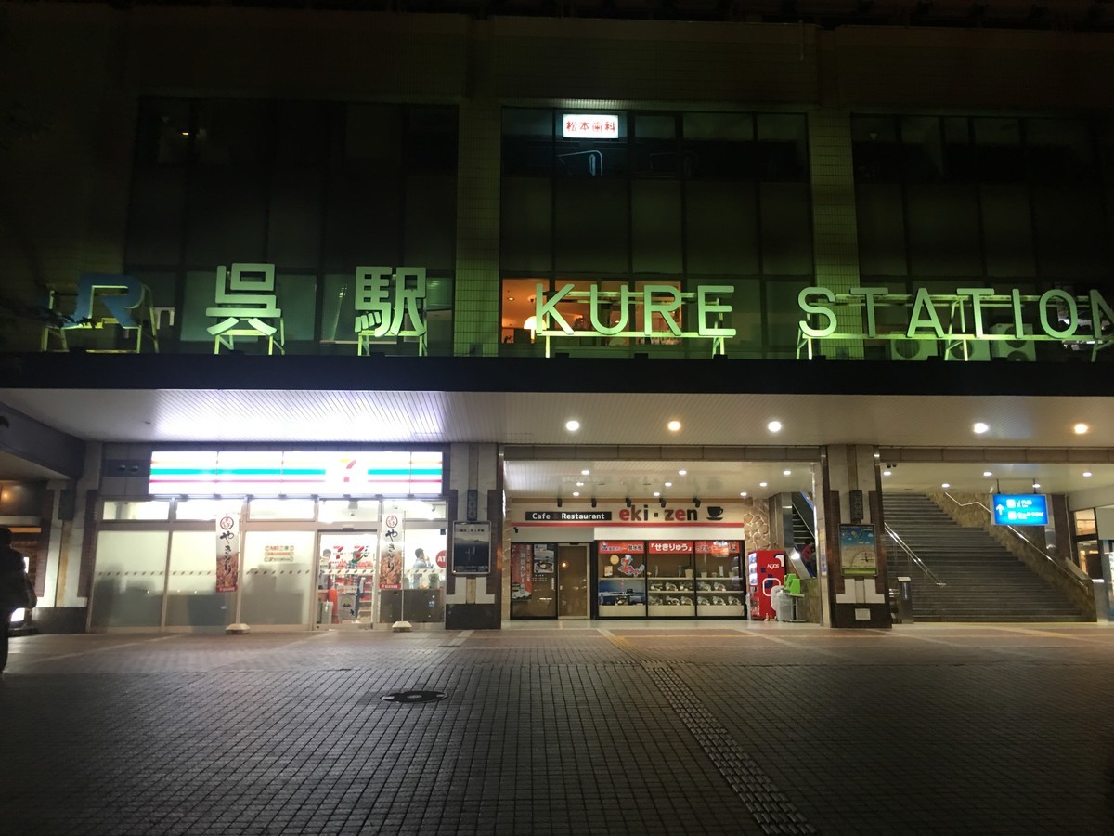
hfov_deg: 61.7
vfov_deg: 48.2
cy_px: 418
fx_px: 933
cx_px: 557
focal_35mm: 29
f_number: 2.2
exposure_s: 1/15
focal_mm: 4.15
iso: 64
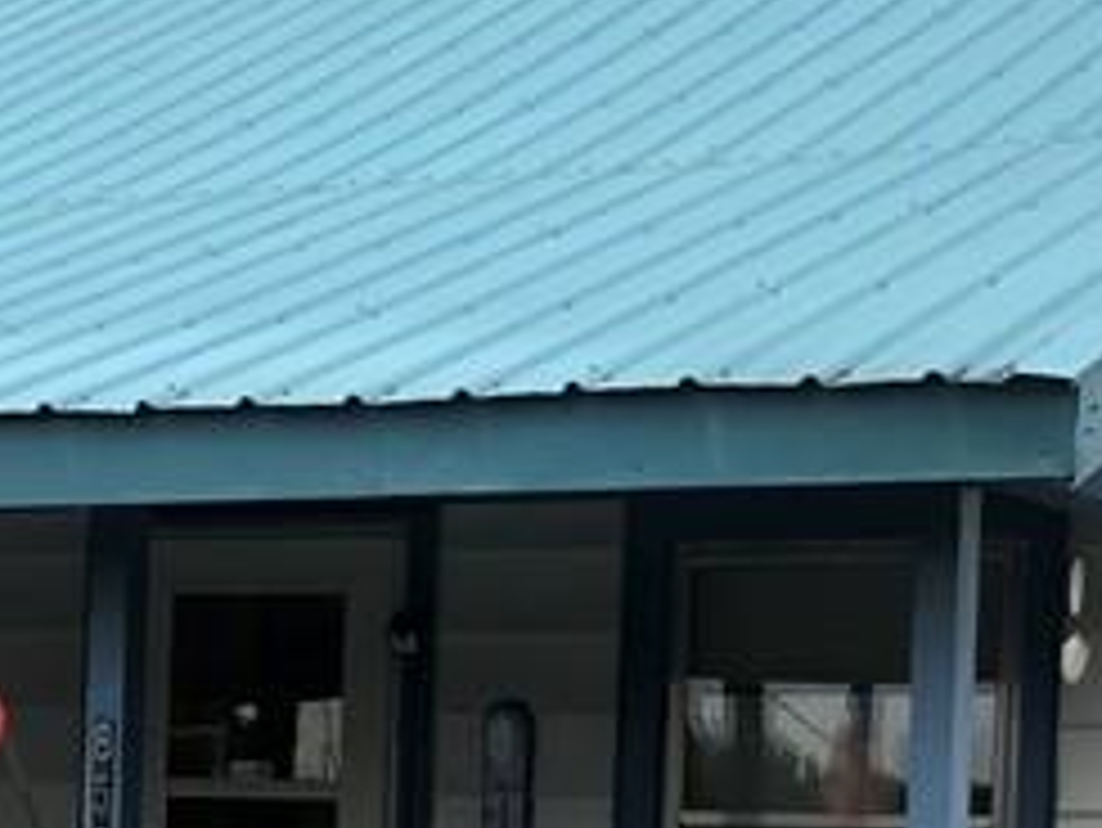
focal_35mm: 117
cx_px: 427
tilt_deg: -3.1
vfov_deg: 12.2
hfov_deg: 16.8
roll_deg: -2.5
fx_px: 3727
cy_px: 1116
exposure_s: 1/158
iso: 20
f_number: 1.8
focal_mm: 3.99
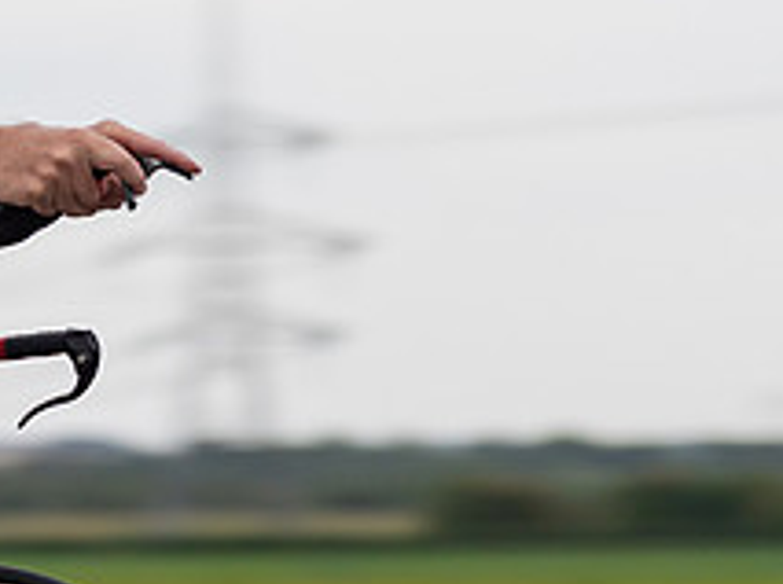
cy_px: 56
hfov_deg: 5.5
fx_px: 8107
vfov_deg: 4.1
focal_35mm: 359
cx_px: -54
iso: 320
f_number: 3.2
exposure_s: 1/250
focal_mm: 88
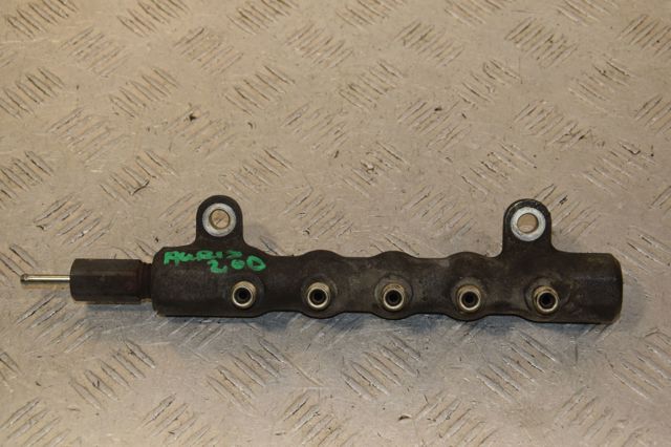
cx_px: 336
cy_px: 224
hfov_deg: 27.0
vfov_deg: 18.2
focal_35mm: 75
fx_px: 1397
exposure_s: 1/200
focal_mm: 50
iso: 800
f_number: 7.1
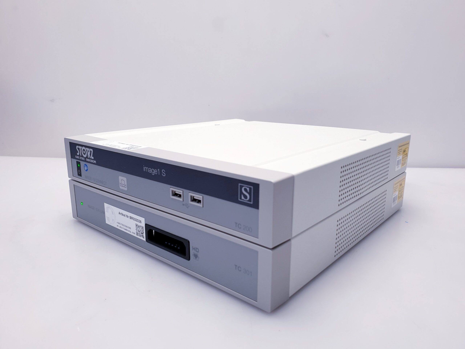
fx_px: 349
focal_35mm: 26
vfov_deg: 53.1
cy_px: 174
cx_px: 232
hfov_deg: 67.3
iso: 50
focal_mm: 4.3
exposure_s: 1/50
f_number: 2.4
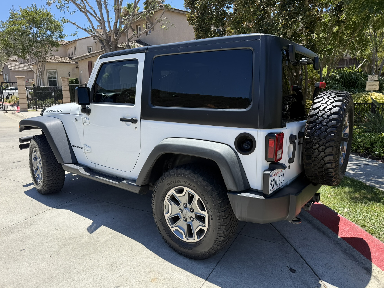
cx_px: 194
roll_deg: +1.8
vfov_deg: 54.9
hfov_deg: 69.4
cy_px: 144
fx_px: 277
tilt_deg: -9.1
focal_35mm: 25
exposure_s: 1/2053
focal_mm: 6.76
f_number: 1.78
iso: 80
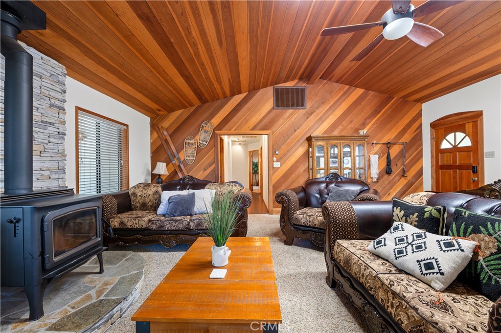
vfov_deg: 81.1
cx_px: 250
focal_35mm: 14
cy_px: 166
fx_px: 195
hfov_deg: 104.3
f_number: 9
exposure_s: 2.5
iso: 250
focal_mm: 14
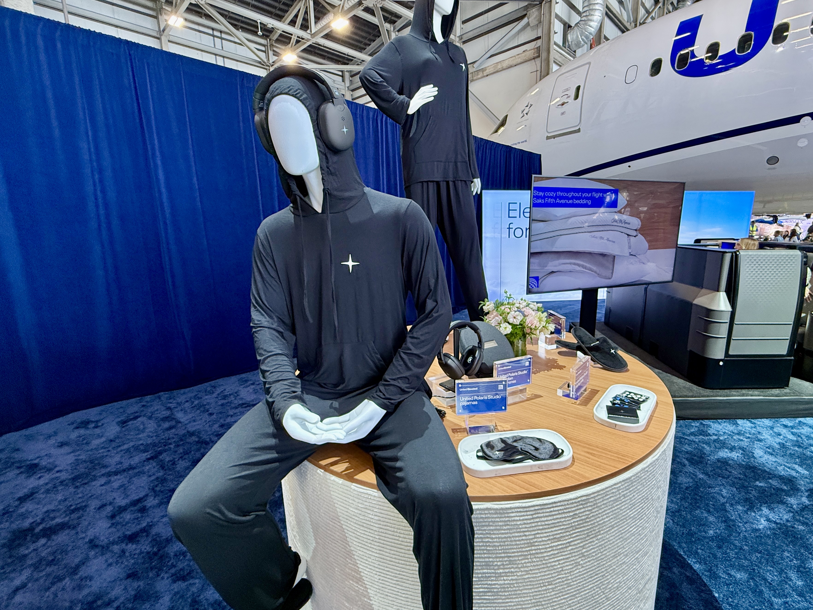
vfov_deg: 78.1
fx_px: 376
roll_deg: +0.2
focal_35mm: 16
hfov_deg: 94.0
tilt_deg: -11.1
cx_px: 457
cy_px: 298
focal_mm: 2.22
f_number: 2.2
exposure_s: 1/150
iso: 200
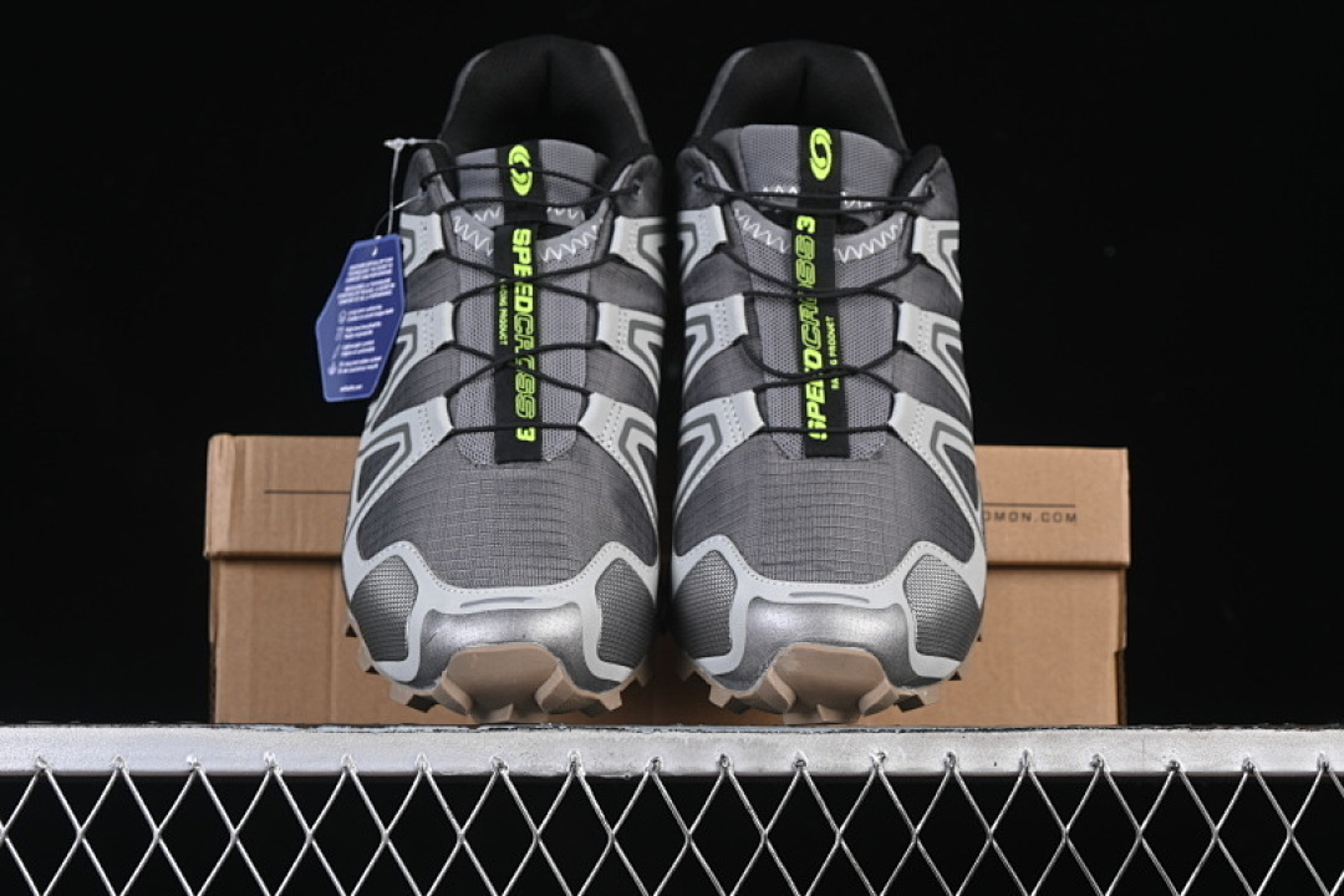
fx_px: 2800
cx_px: 672
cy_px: 448
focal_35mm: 75
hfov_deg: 27.0
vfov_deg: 18.2
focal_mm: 50
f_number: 7.1
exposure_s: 1/60
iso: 160
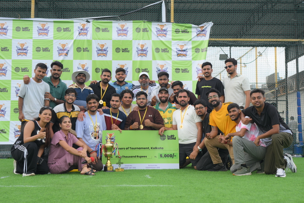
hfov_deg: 38.2
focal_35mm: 52
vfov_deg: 26.0
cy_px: 102
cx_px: 152
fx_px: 439
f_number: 2.8
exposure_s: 1/160
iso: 100
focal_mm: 35
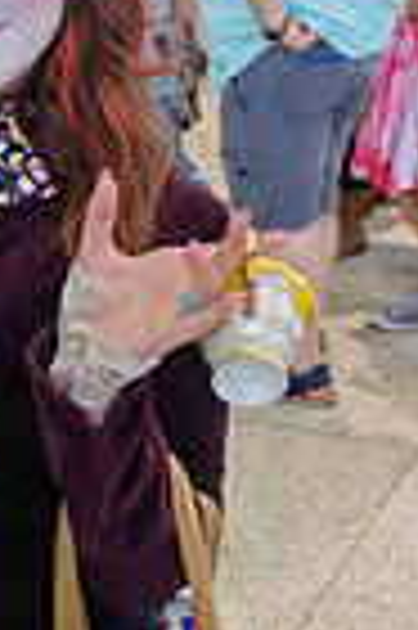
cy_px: 261
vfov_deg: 23.4
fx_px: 1519
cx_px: -52
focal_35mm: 87
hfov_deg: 15.2
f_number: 4
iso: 800
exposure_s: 1/60
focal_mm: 18
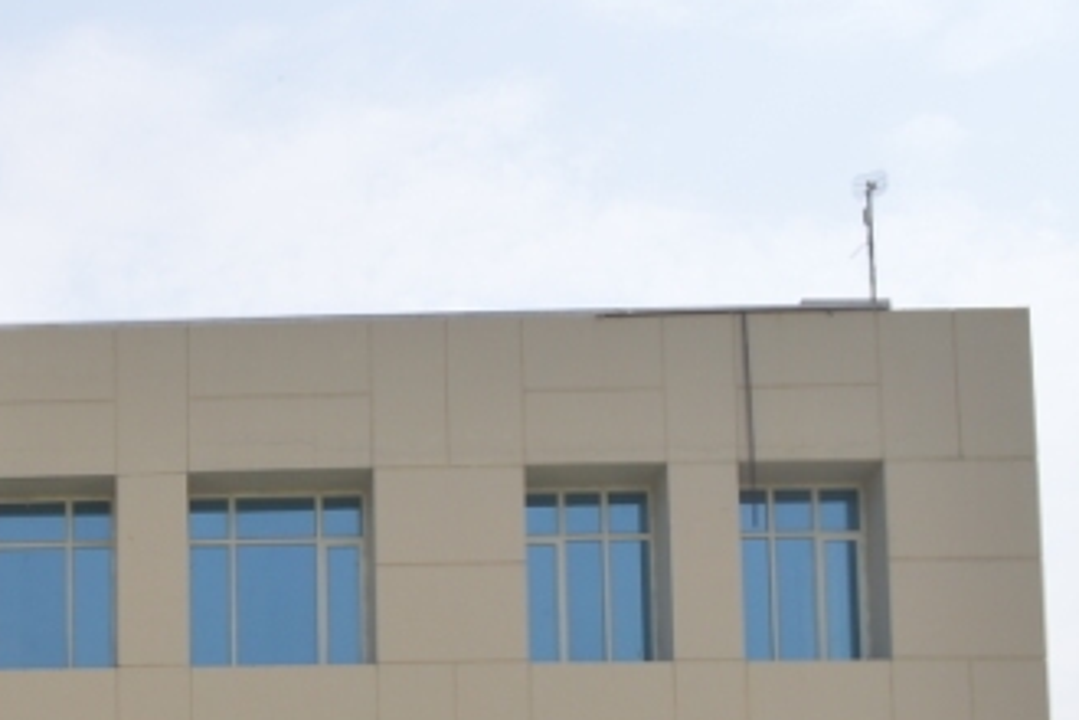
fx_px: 2787
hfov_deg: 19.6
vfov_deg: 13.8
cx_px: -454
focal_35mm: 93
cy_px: 1072
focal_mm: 20
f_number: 11
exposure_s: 1/160
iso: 100
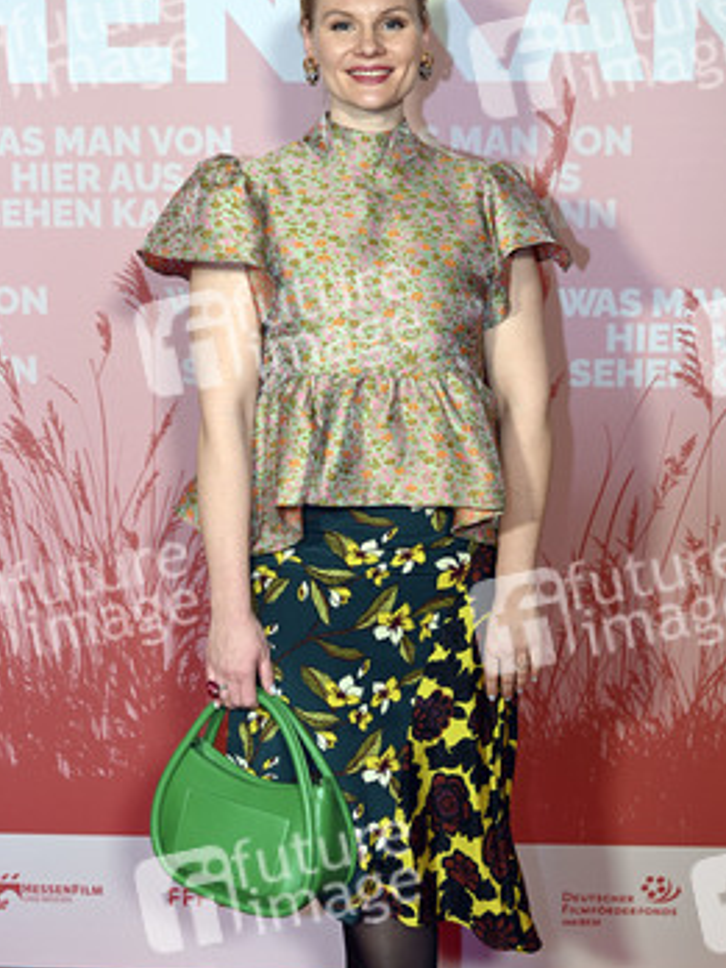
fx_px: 1790
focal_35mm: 64
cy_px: 470
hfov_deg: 22.9
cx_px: 359
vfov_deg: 30.3
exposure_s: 1/125
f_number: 4
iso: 500
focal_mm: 58
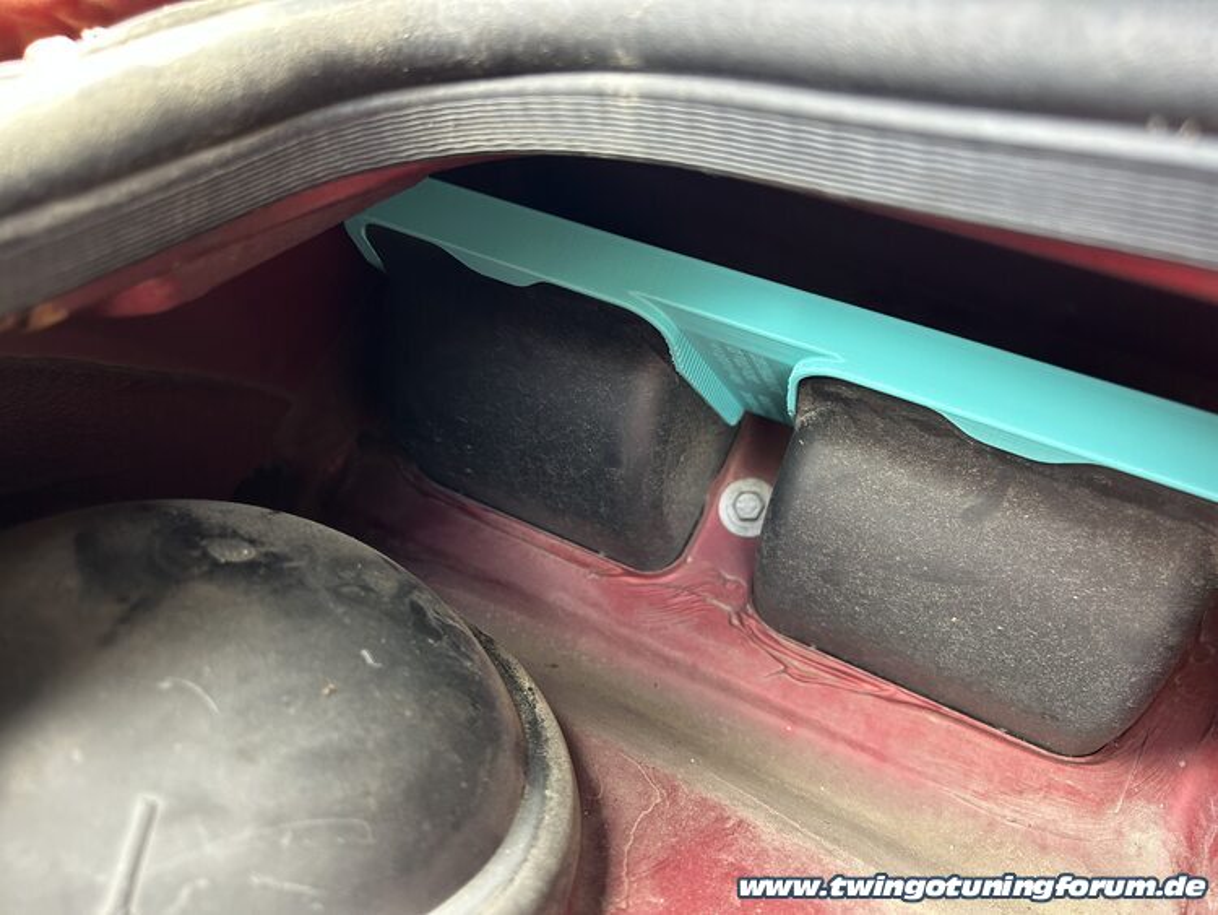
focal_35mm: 26
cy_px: 458
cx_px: 609
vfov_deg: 53.1
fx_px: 915
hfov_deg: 67.3
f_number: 1.5
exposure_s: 1/60
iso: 160
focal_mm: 5.7
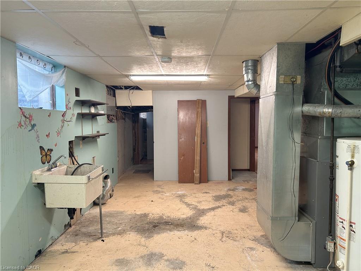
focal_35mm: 26
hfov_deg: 67.3
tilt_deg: -3.5
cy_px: 136
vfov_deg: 53.1
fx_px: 271
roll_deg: +0.7
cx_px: 180
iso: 125
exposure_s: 1/60
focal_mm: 5.7
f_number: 1.5
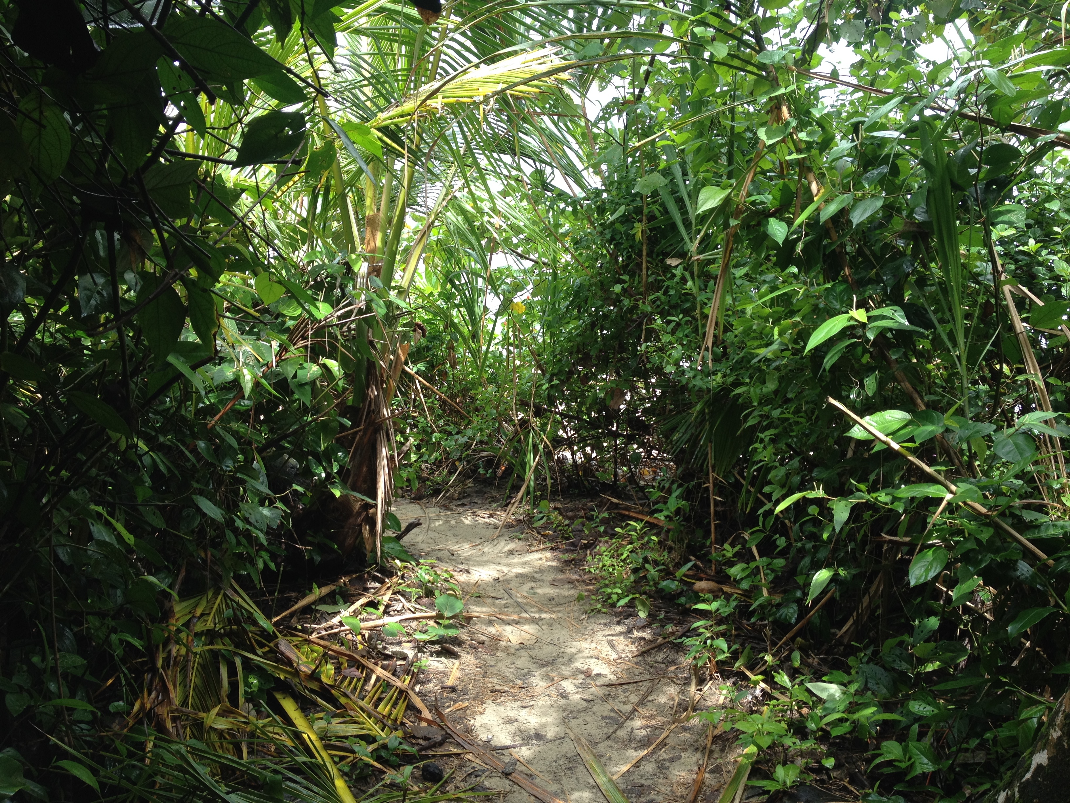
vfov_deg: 40.7
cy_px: 402
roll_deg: +0.5
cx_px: 535
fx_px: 1082
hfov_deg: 52.6
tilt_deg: -8.2
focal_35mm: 35
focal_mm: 4.28
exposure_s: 1/201
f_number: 2.4
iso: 50
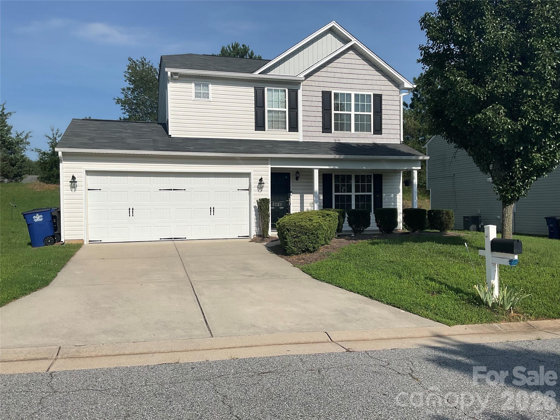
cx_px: 280
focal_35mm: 29
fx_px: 469
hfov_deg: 61.7
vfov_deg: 48.2
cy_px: 210
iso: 16
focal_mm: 3
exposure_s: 1/4065
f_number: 1.8
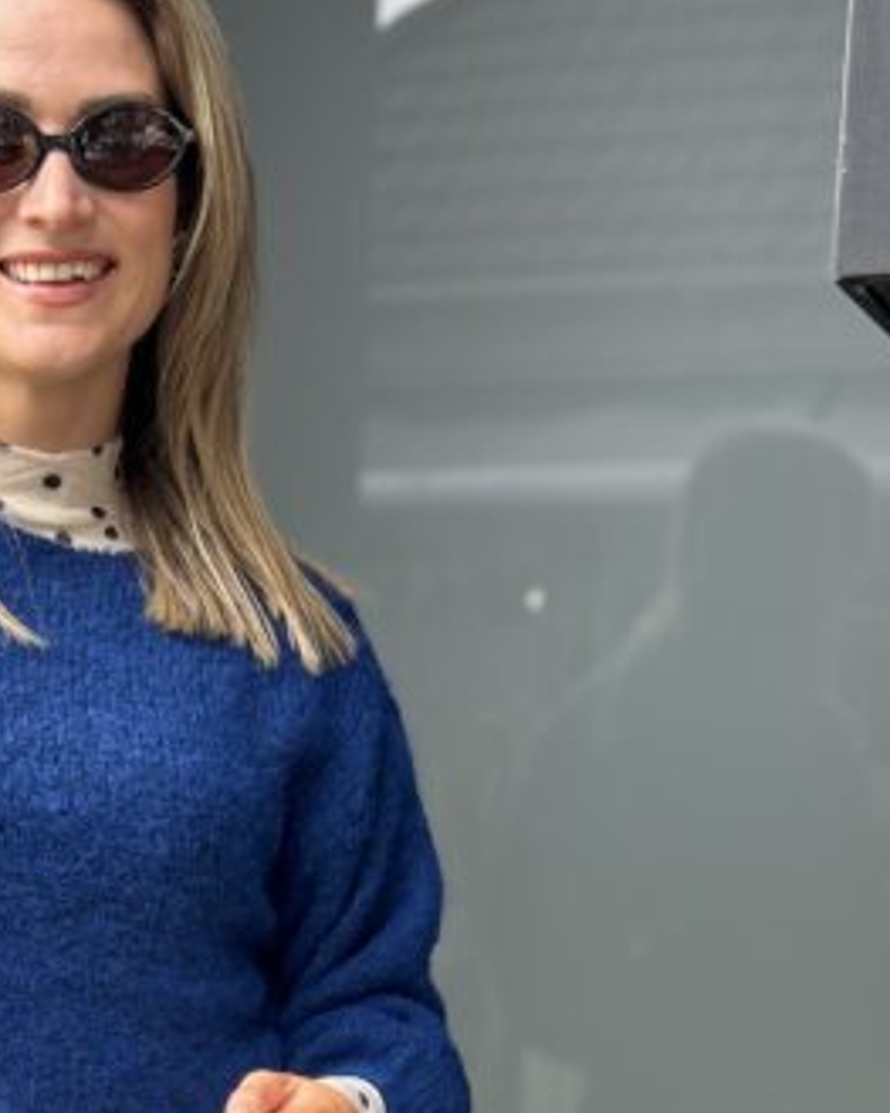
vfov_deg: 22.6
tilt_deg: -9.6
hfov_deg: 19.2
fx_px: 2602
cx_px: 196
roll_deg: -1.9
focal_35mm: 79
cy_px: 1255
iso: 50
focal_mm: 5.7
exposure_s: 1/397
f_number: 1.5
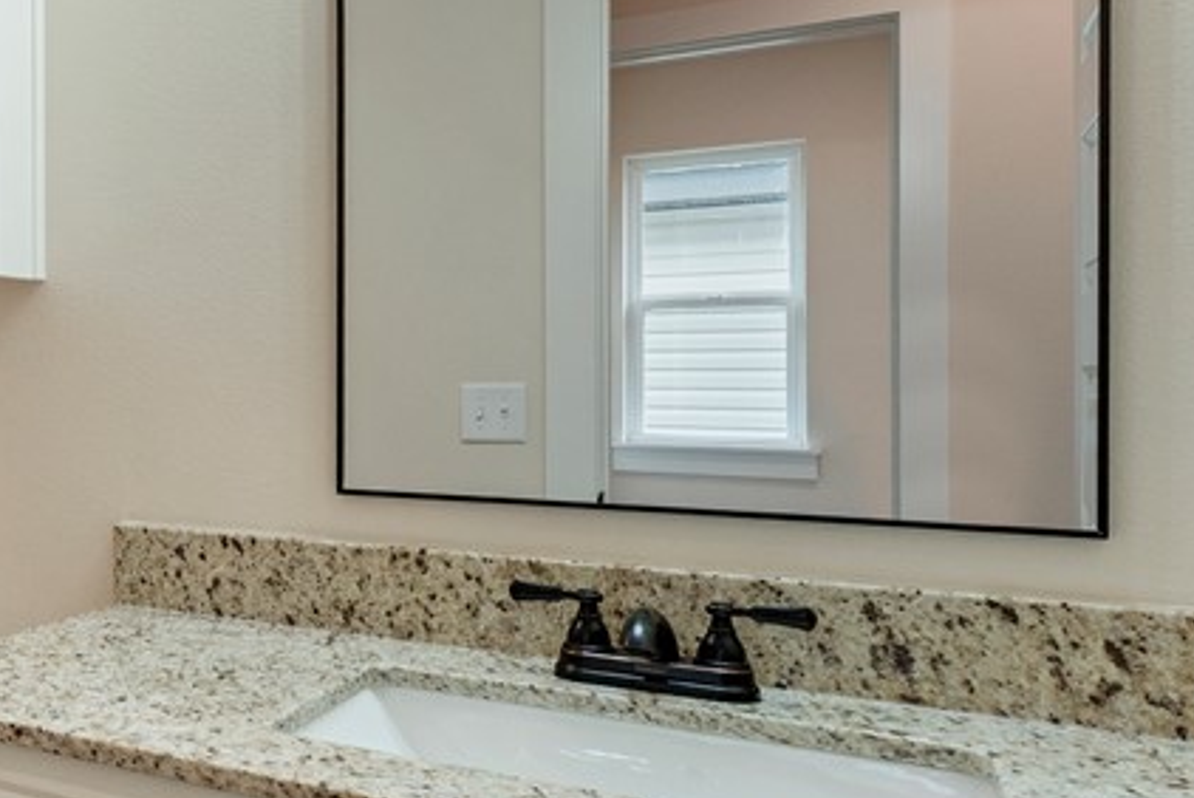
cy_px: 368
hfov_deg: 39.6
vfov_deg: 36.9
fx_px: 1195
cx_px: -212
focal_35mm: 36
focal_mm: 14
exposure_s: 1/50
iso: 800
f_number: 8
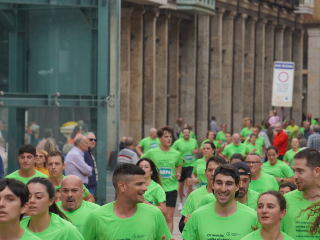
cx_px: 223
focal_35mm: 353
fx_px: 3261
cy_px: 117
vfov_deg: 4.2
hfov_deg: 5.6
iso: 100
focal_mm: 145
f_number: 8
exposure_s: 1/160
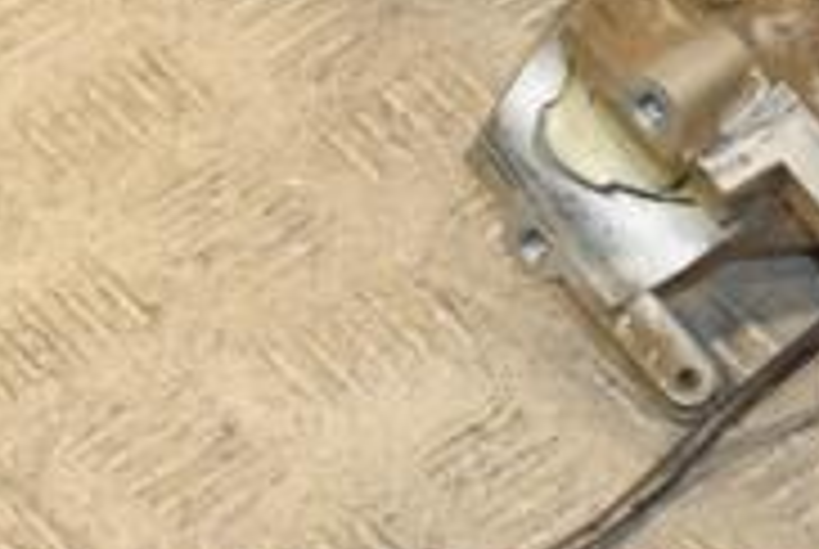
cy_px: 76
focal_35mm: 173
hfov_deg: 11.8
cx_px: 792
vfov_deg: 8.0
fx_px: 3934
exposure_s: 1/200
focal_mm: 35
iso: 800
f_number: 5.6
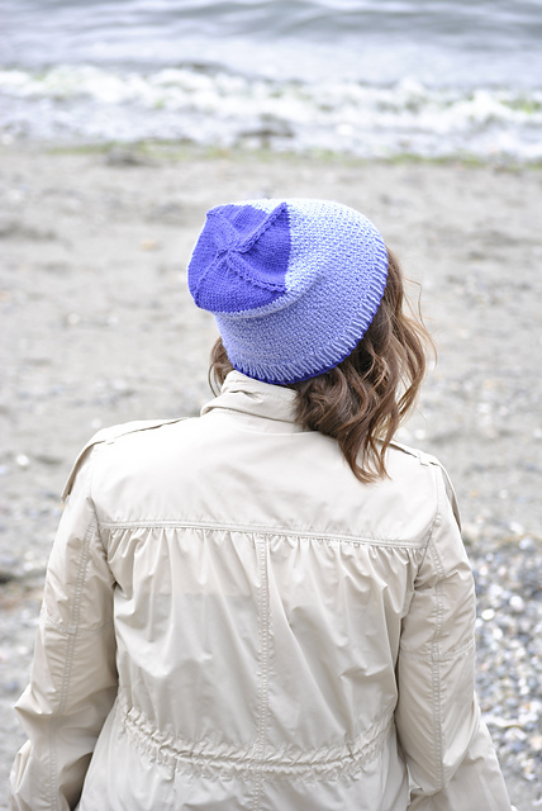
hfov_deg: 12.2
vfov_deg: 18.2
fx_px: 2535
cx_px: 271
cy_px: 406
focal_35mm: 112
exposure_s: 1/100
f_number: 4.5
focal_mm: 75
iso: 100
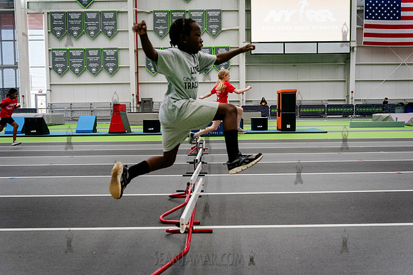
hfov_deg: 53.1
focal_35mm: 36
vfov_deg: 36.9
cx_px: 206
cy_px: 138
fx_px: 413
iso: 6400
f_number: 4
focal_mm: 36
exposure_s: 1/1250
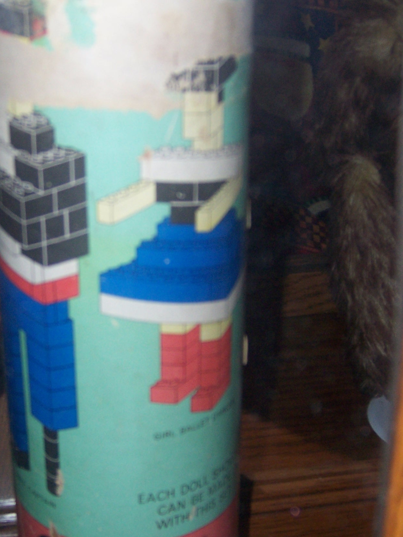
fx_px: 963
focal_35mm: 62
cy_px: 290
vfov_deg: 31.2
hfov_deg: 23.5
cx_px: 124
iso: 140
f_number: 3.4
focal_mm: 6.7
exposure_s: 1/60
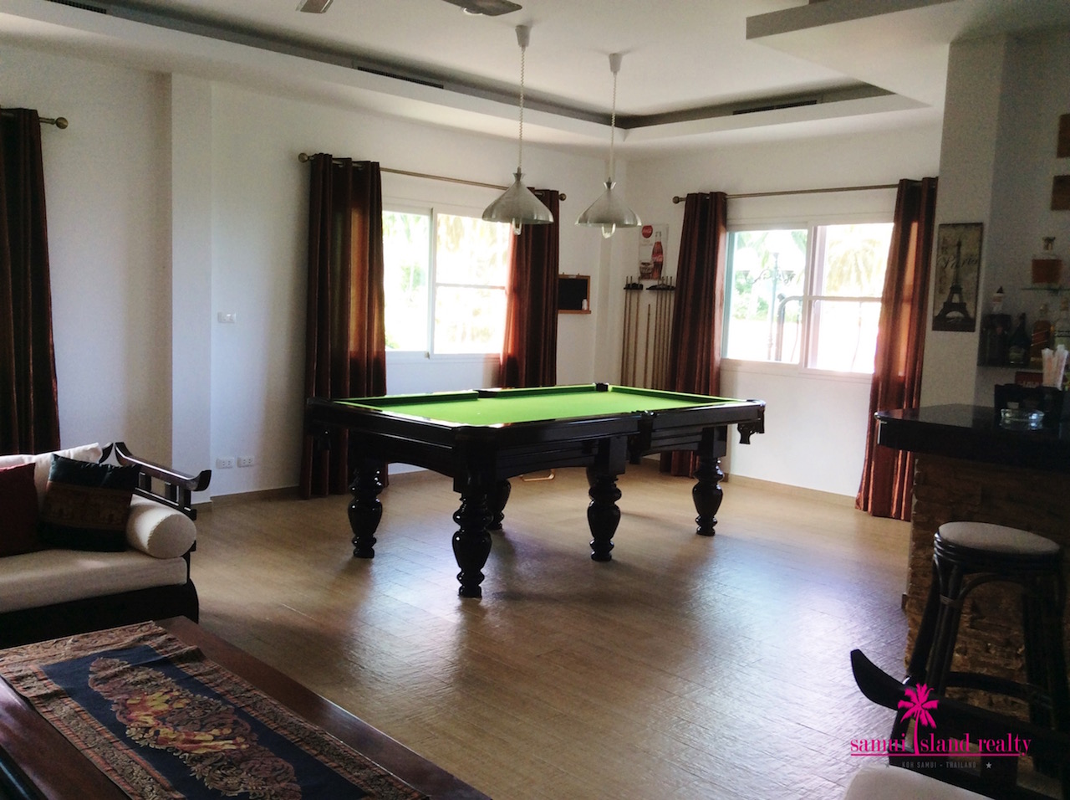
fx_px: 988
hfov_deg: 56.9
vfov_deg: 44.1
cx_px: 535
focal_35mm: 32
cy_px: 400
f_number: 2.4
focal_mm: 3.3
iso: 40
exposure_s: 1/30
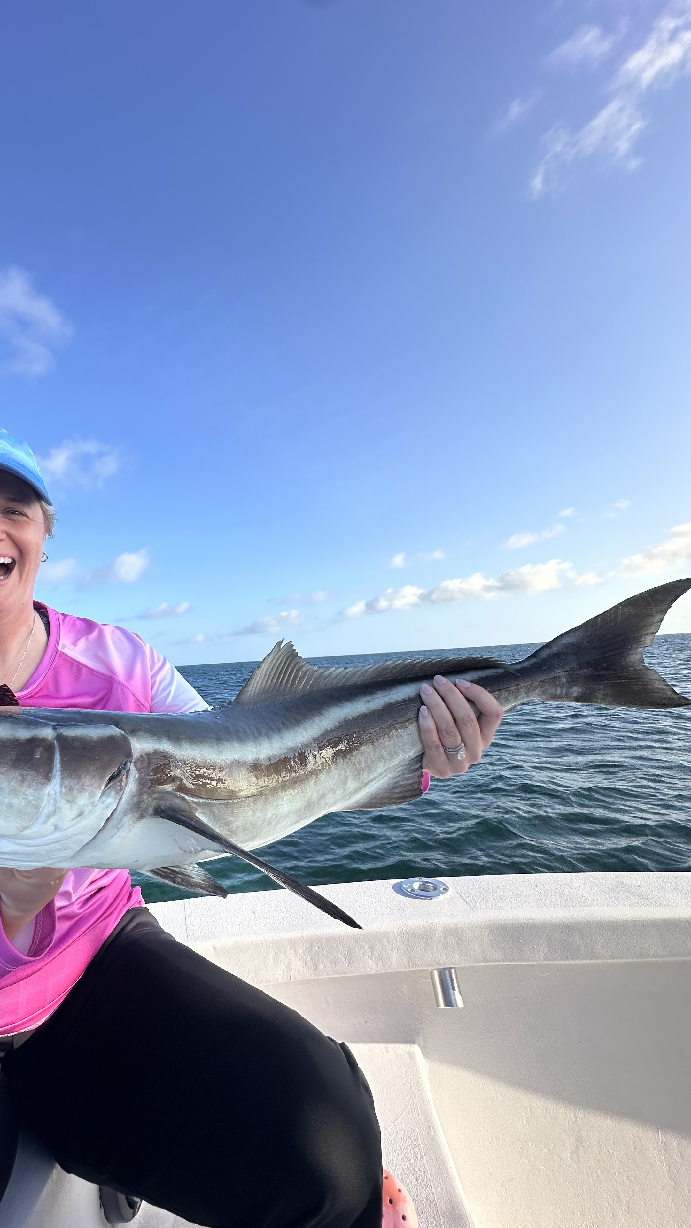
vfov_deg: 99.4
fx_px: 521
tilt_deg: +4.5
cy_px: 601
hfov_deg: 65.4
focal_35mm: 16
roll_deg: +2.5
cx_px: 234
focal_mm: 2.22
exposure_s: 1/1473
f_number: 2.2
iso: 40
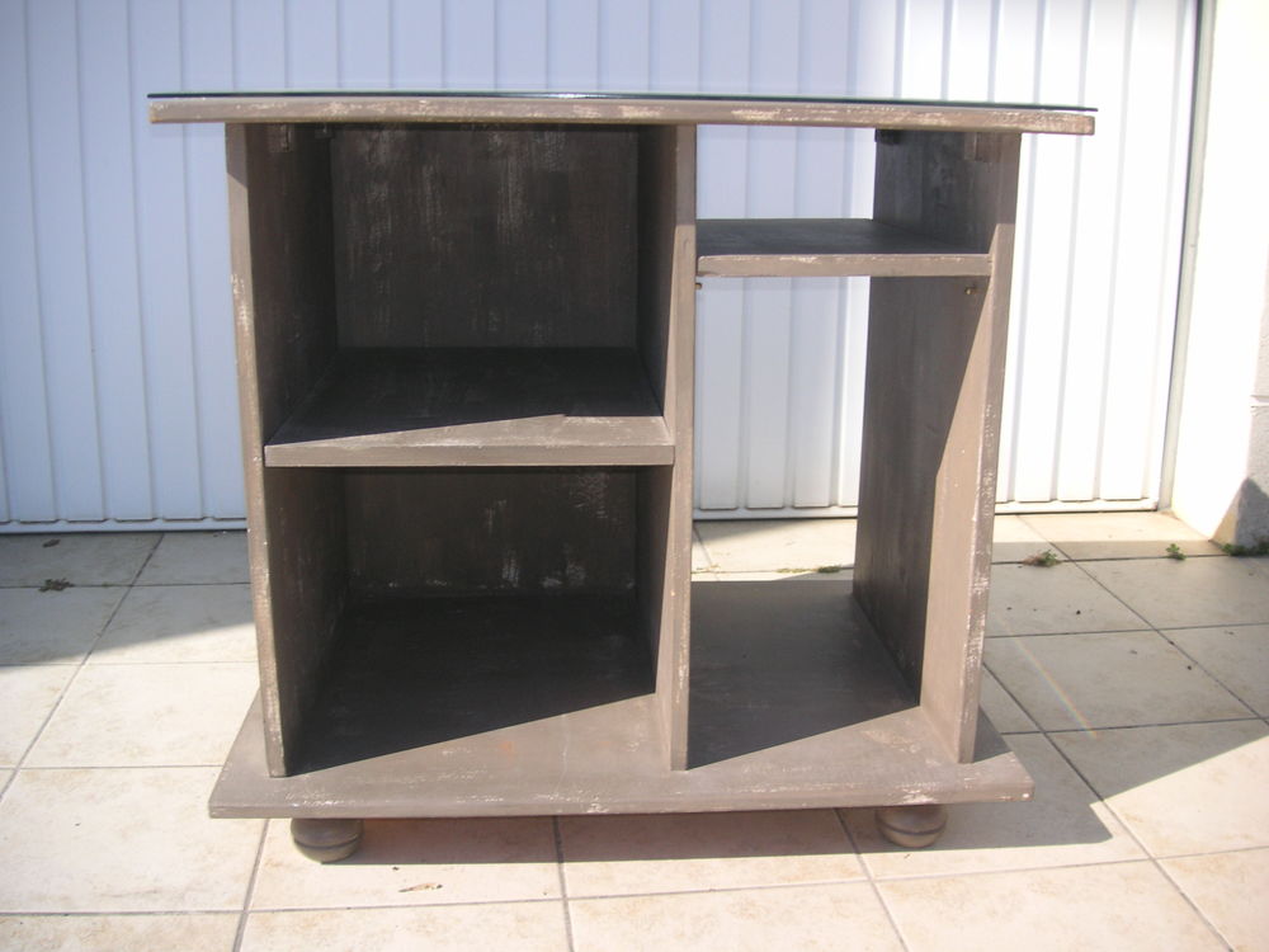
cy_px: 476
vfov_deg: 38.7
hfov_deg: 50.1
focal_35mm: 37
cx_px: 634
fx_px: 1356
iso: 50
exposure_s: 1/180
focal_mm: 6.1
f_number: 6.7
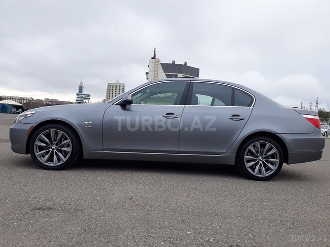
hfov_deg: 65.3
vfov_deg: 51.4
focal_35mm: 27
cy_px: 124
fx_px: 257
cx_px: 165
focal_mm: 3.6
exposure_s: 1/448
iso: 40
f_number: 1.9
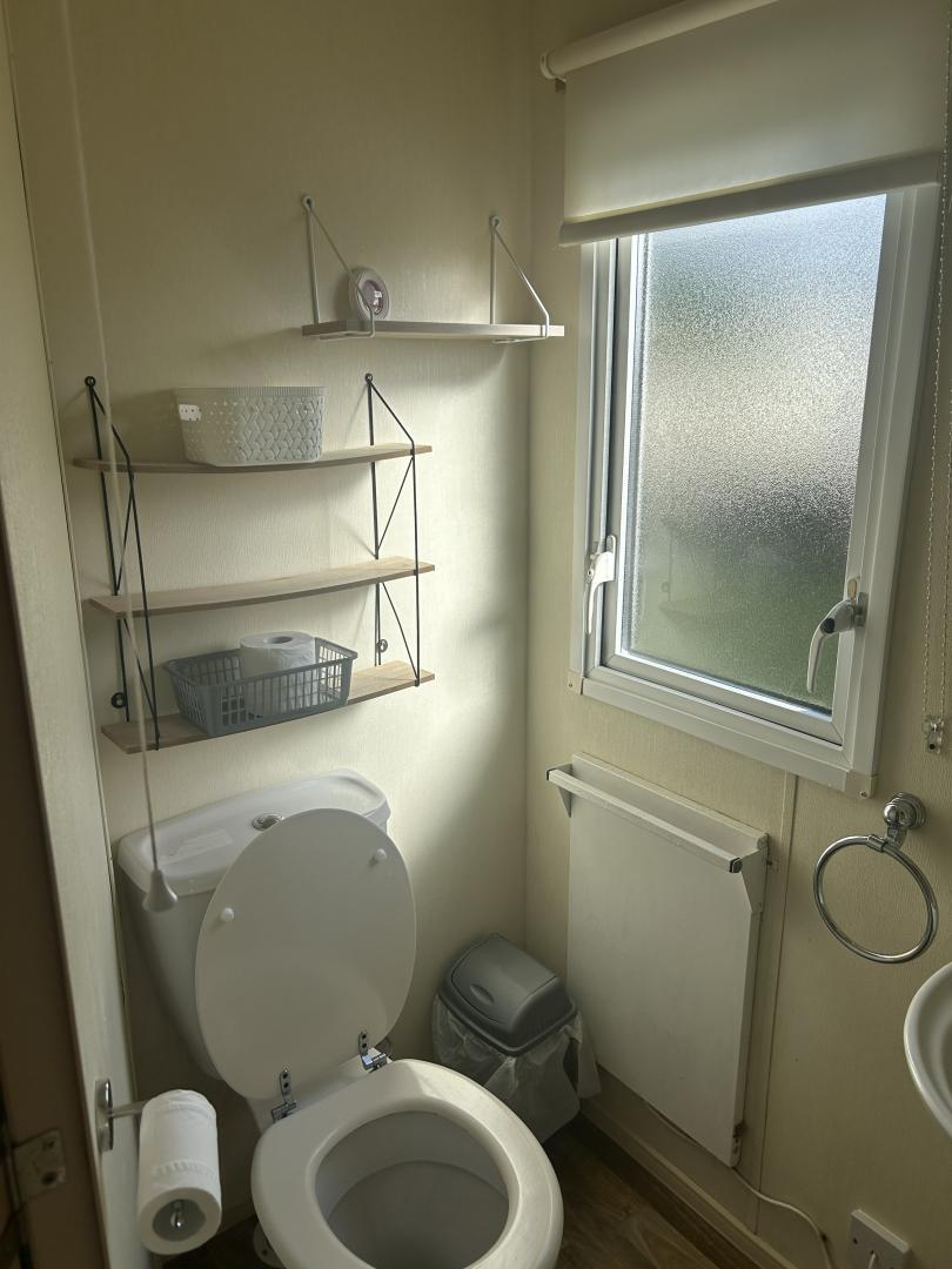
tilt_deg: -14.9
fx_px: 953
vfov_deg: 67.3
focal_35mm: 26
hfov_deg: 53.1
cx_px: 476
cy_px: 634
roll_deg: +0.5
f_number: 1.5
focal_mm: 5.7
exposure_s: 1/1779
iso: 50
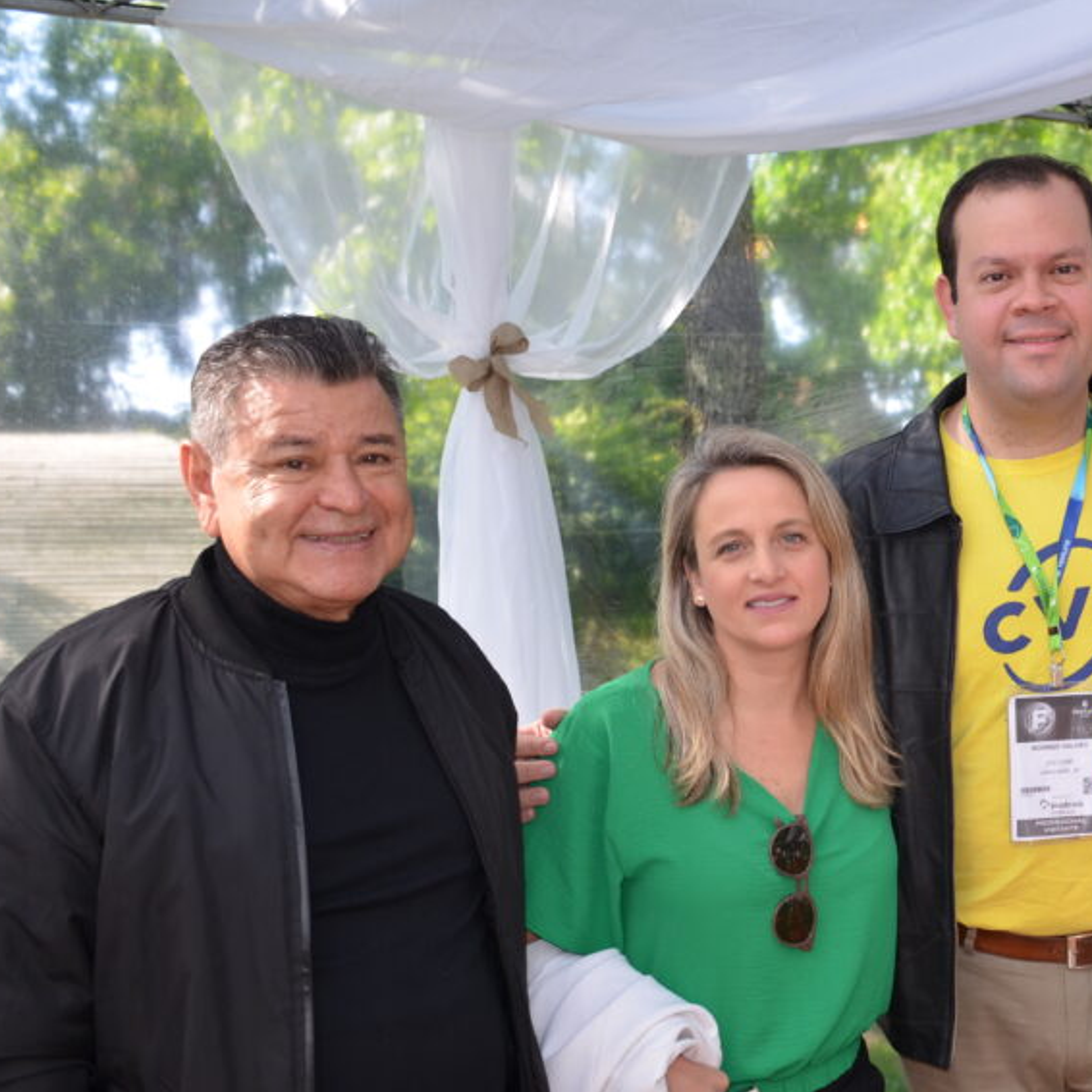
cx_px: 901
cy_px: 619
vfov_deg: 36.7
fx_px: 1642
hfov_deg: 35.4
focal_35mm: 46
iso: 180
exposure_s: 1/250
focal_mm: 20
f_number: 4
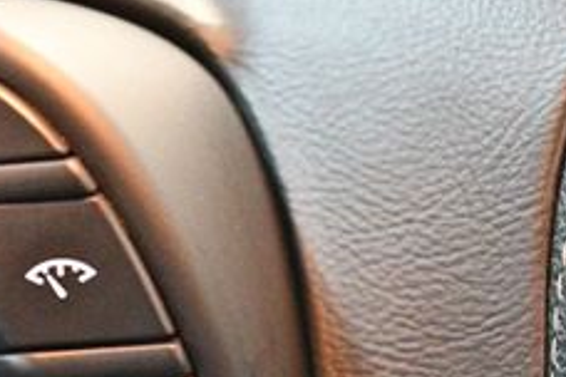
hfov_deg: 17.2
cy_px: 437
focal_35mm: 118
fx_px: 1855
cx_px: 124
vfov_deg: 11.4
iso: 10000
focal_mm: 28
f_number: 4.5
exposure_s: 1/60
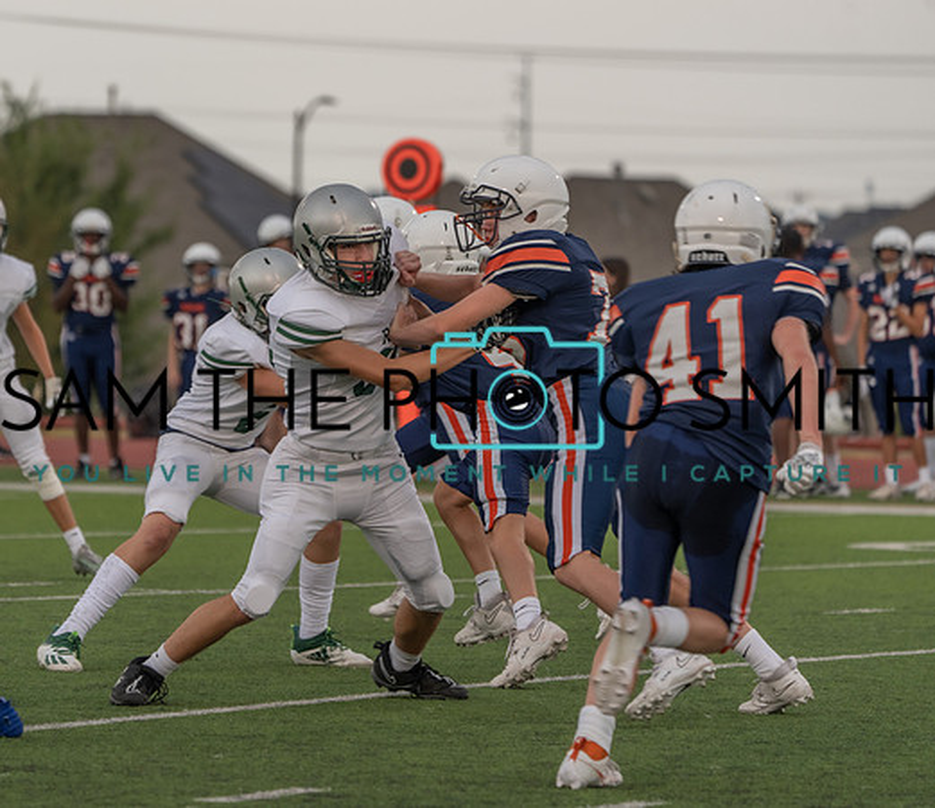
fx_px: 9130
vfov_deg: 5.1
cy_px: 385
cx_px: 300
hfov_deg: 5.9
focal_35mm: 320
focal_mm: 259
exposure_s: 1/500
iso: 640
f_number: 5.6
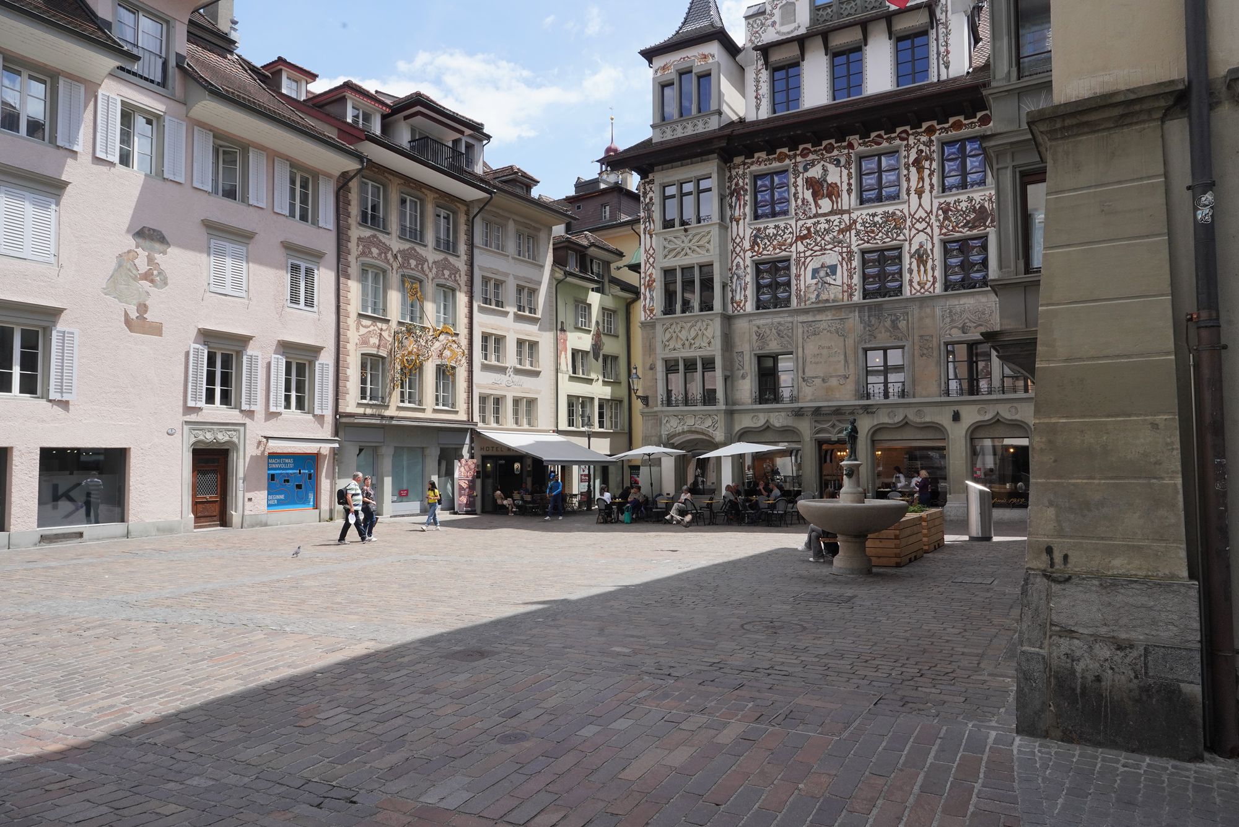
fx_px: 826
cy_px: 414
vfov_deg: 53.1
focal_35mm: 24
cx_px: 620
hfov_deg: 73.7
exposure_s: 1/320
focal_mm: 24
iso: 500
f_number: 16
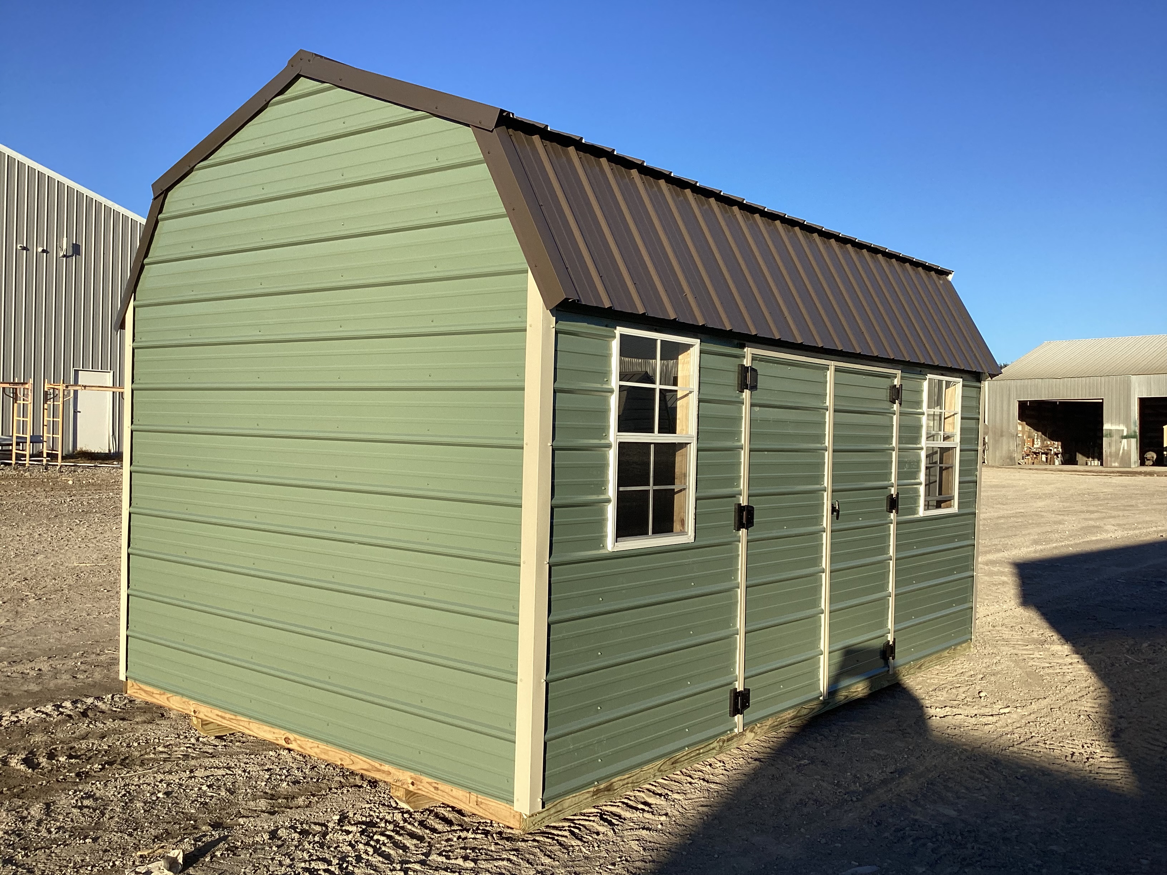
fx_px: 1045
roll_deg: -0.9
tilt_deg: -0.9
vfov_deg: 45.4
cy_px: 438
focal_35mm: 31
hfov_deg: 58.4
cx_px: 584
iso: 25
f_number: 2.4
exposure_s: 1/1045
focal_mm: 3.3
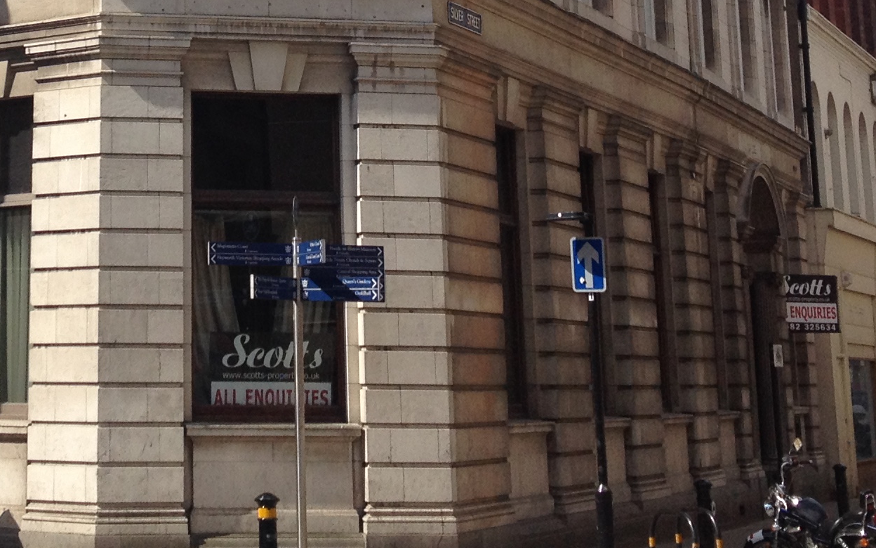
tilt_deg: +10.7
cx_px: 128
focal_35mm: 97
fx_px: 2316
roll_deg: -1.5
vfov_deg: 13.0
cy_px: -166
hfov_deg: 21.1
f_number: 2.4
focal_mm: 4.28
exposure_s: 1/1672
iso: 50
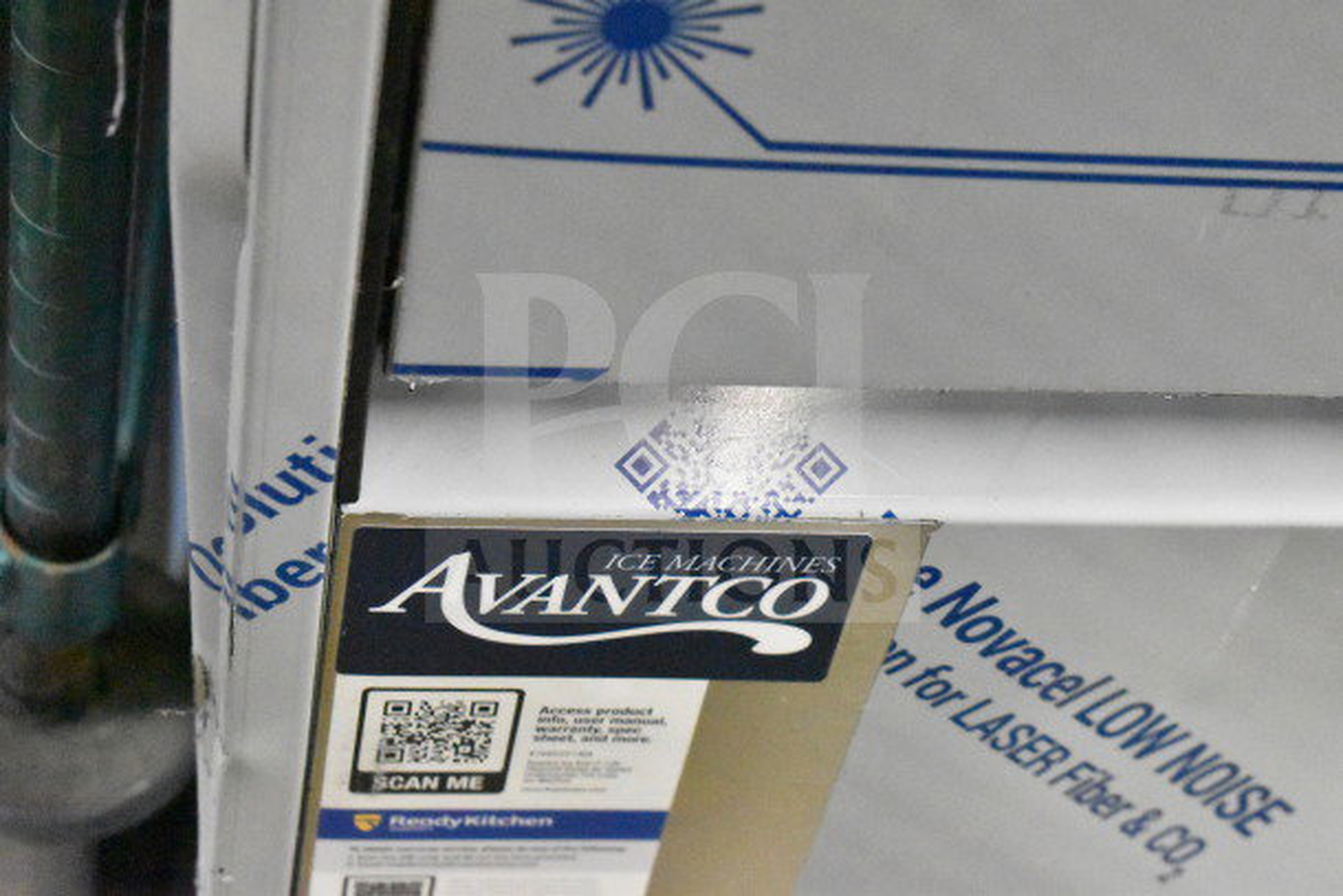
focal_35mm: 82
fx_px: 3078
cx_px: 672
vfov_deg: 16.6
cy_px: 448
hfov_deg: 24.6
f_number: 5.6
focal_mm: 55
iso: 25600
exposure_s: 1/80
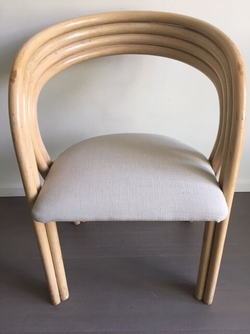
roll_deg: +1.8
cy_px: 167
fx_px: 279
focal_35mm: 29
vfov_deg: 61.7
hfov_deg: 48.2
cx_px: 125
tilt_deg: -38.8
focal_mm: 4.15
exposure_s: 1/33
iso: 40
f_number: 2.2
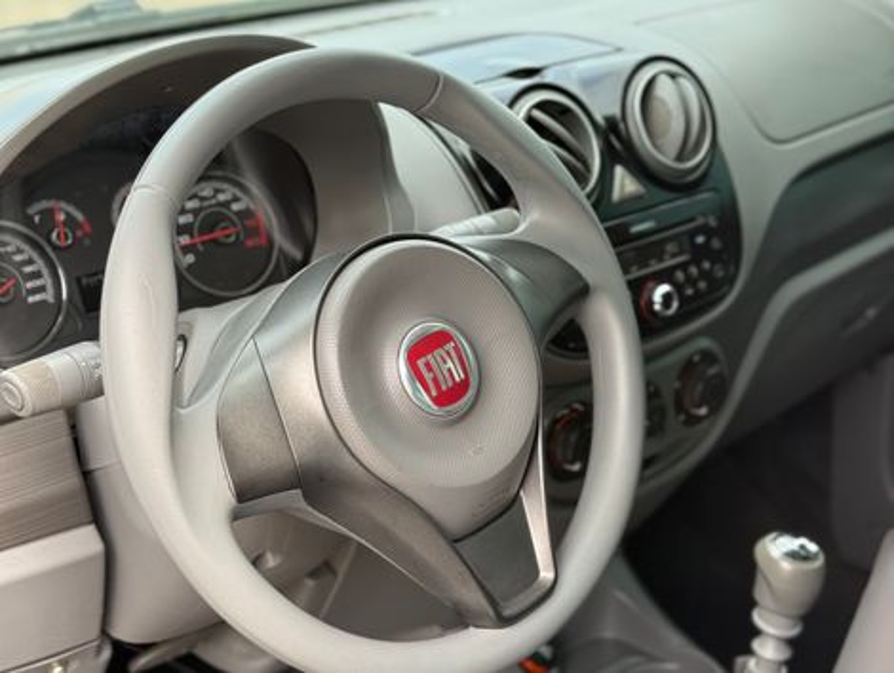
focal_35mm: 48
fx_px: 1242
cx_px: 447
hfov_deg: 39.6
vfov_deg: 30.3
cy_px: 336
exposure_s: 1/294
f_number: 1.78
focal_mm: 6.76
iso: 100
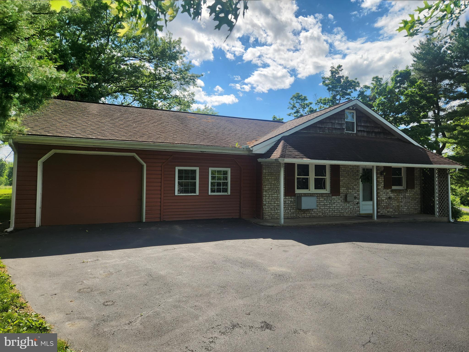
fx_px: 312
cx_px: 234
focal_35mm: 23
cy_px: 176
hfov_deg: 73.9
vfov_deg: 58.9
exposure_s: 1/1493
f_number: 1.8
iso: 20
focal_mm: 5.4
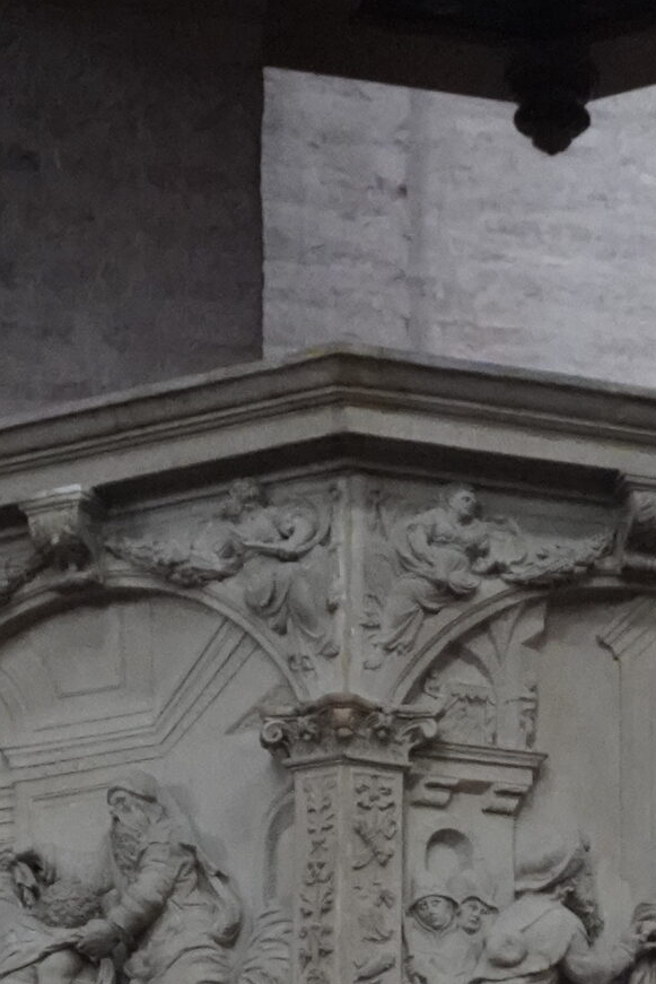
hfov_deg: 9.5
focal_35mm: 144
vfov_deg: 13.5
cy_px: 1429
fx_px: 3934
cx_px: 637
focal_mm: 33
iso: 12800
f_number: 5.6
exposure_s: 1/125
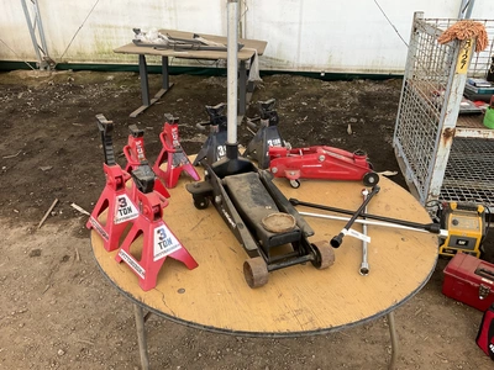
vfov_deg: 48.2
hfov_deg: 61.7
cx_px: 247
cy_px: 185
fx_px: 414
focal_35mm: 29
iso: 32
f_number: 1.8
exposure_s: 1/122
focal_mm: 3
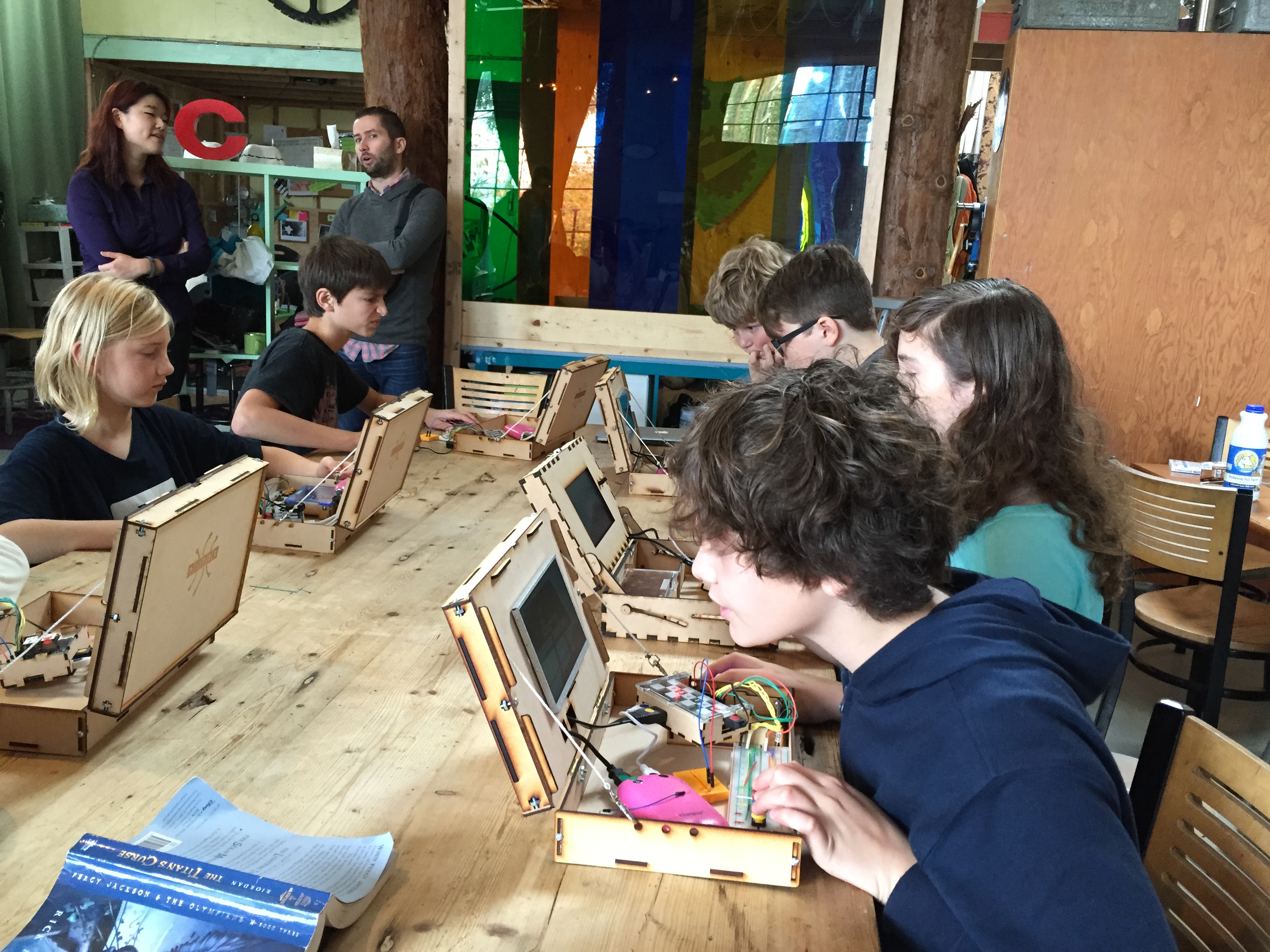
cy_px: 476
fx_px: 1064
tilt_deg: -12.4
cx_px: 635
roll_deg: -3.2
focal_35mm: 29
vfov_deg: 48.2
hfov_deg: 61.7
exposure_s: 1/30
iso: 160
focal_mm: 4.15
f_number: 2.2
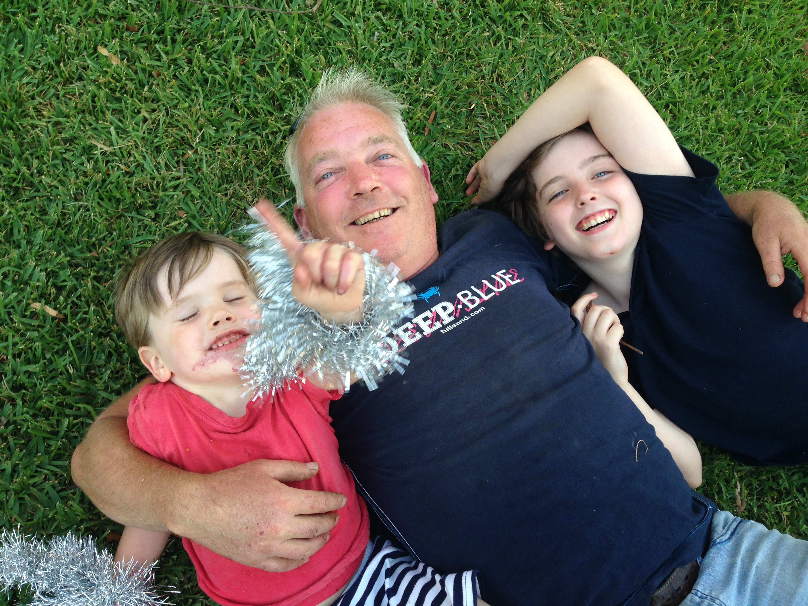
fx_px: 770
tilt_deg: -63.7
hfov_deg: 55.4
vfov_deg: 42.9
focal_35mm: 33
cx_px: 404
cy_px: 303
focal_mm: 4.12
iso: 50
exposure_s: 1/120
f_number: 2.4
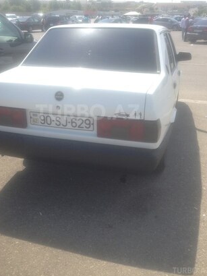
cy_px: 112
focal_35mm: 40
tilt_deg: -15.2
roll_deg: -0.8
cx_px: 88
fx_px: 319
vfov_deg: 46.6
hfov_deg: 35.9
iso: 50
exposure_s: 1/1004
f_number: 2.4
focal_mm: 4.12
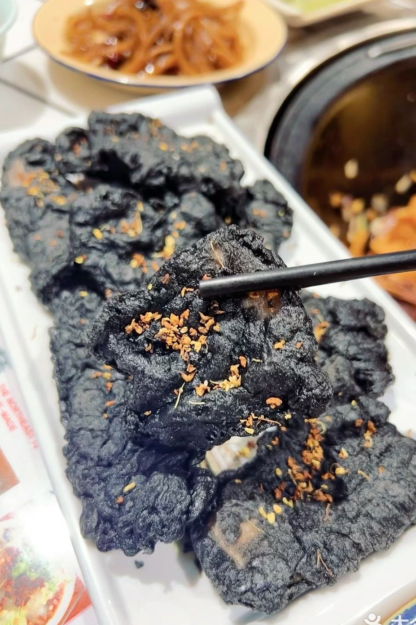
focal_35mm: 28
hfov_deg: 46.3
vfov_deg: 65.5
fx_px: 485
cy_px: 320
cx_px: 232
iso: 125
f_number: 1.5
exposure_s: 1/60
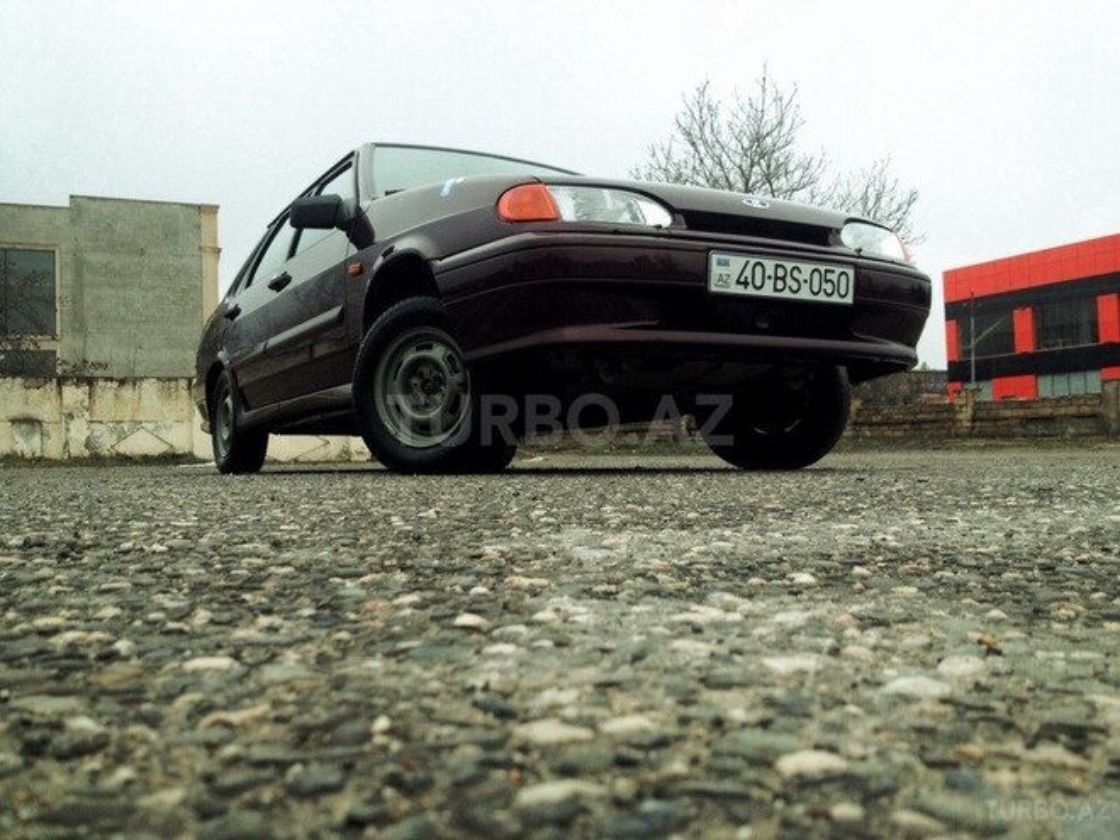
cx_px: 560
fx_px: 1132
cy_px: 420
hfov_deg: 52.6
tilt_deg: -0.2
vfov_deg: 40.7
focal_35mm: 35
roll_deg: -0.5
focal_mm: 4.28
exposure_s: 1/40
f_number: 2.4
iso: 50
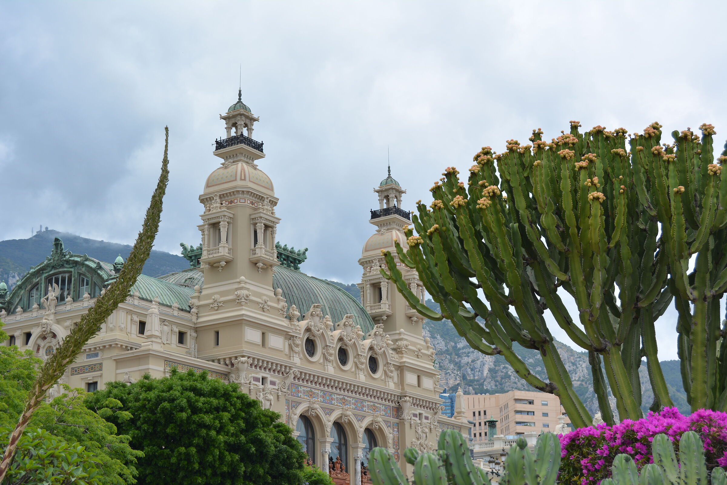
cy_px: 242
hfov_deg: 33.4
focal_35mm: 60
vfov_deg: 22.6
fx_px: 1212
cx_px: 364
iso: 100
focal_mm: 40
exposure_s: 1/250
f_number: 8
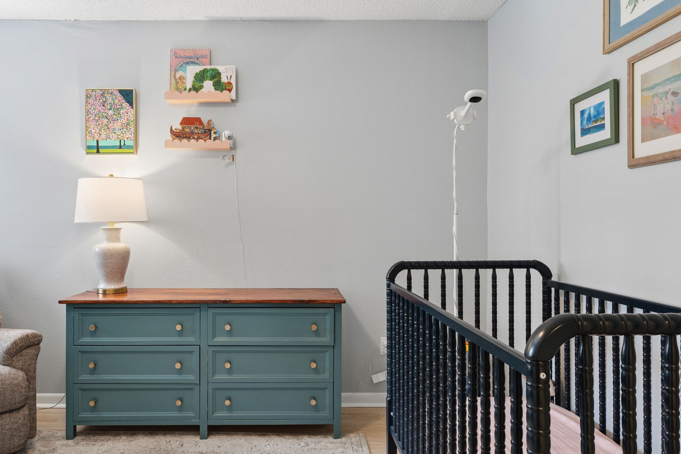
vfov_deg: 49.5
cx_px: 299
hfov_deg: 69.1
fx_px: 492
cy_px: 230
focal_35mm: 26
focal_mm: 15
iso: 640
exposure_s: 1/40
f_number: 8
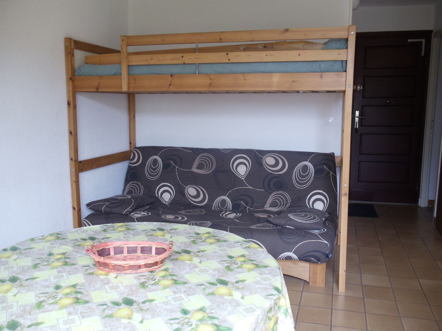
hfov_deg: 42.9
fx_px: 562
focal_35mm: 44
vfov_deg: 32.9
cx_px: 221
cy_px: 166
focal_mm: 6
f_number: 3.5
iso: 100
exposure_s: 1/30
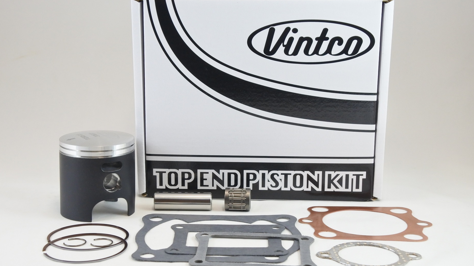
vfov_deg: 20.4
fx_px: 742
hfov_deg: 35.4
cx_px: 236
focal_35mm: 59
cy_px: 139
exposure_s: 1/125
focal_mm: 21
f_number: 4.8
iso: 720
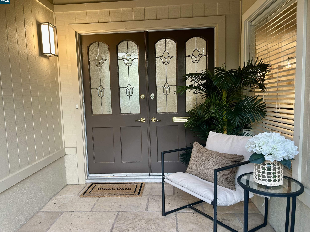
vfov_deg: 51.4
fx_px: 242
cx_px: 150
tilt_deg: -5.2
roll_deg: +2.4
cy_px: 119
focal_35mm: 27
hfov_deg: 65.3
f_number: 1.5
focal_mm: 5.7
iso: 80
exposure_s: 1/60
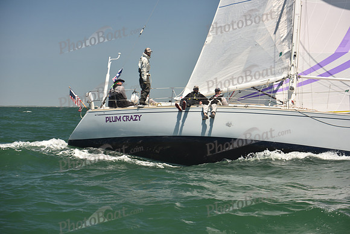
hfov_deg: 26.0
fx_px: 758
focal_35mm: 78
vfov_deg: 17.5
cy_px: 117
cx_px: 175
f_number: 5
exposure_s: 1/800
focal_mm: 78
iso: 250
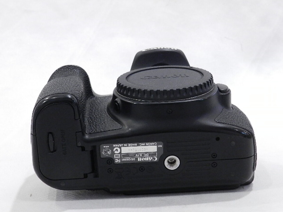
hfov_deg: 28.2
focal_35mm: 69
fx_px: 564
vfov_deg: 21.3
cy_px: 107
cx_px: 142
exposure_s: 1/50
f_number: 4.7
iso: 800
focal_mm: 12.1
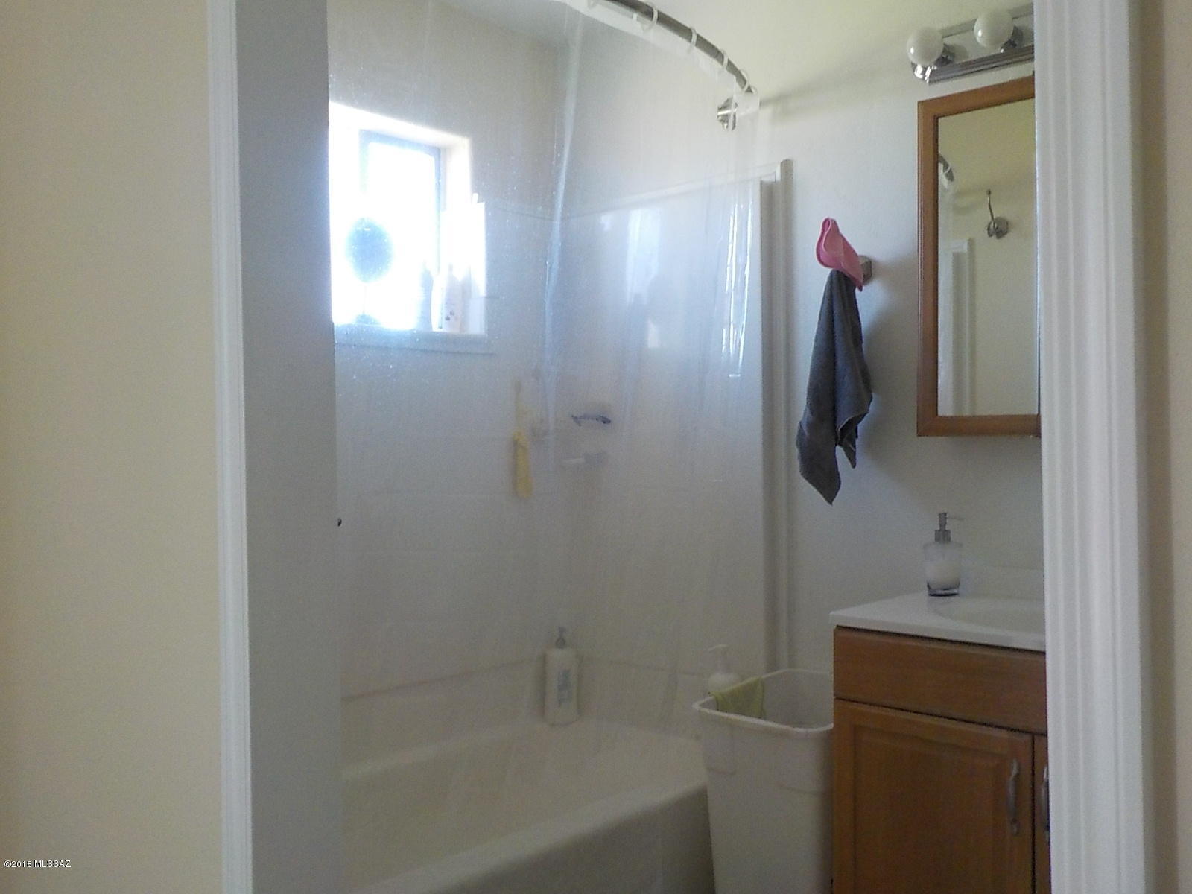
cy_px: 447
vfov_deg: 46.8
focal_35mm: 30
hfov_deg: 60.0
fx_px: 1033
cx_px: 596
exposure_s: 1/30
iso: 360
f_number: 3.3
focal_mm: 4.1
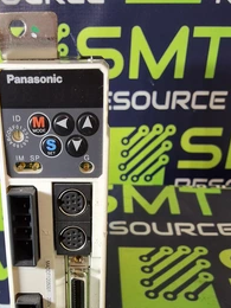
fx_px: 383
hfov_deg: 33.3
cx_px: 77
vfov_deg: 42.7
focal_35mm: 43
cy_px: 226
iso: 100
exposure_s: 1/40
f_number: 1.9
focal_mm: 2.91
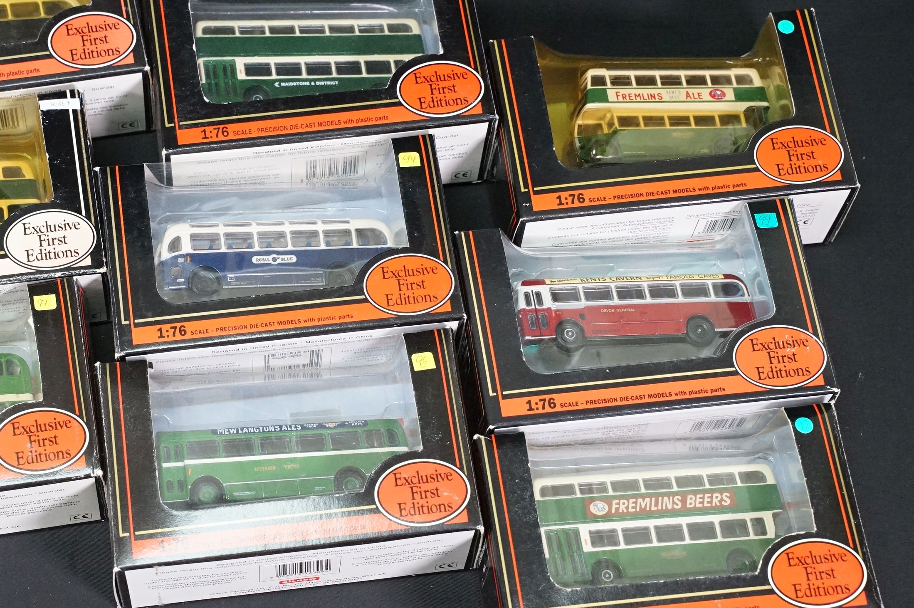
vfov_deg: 17.5
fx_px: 1979
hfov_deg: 25.9
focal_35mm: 78
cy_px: 290
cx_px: 312
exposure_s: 1/160
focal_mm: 57
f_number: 8
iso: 6400
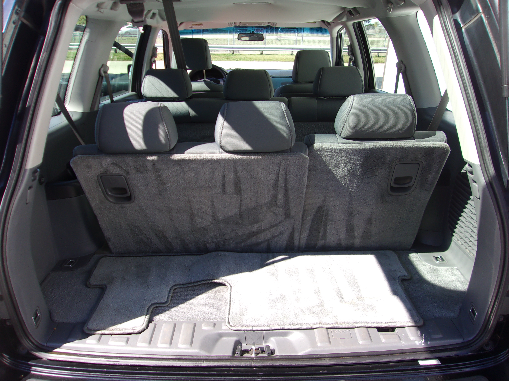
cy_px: 190
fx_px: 397
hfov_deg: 65.3
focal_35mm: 27
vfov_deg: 51.4
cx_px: 254
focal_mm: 4.9
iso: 80
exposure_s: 1/240
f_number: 3
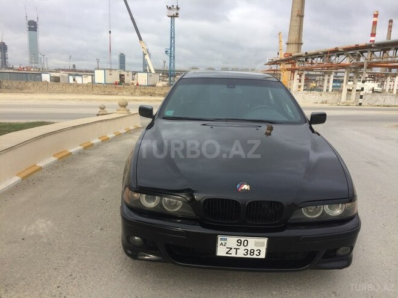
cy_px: 149
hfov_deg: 61.7
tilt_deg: -8.3
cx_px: 199
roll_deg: +0.7
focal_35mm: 29
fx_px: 333
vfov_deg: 48.2
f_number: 2.2
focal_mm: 4.15
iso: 32
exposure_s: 1/977
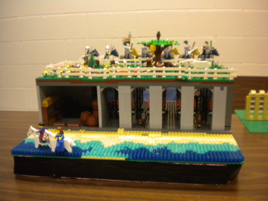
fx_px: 271
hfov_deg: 52.6
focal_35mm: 35
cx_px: 134
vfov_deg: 40.7
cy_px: 100
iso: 400
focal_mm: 6.3
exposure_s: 1/45
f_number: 3.1
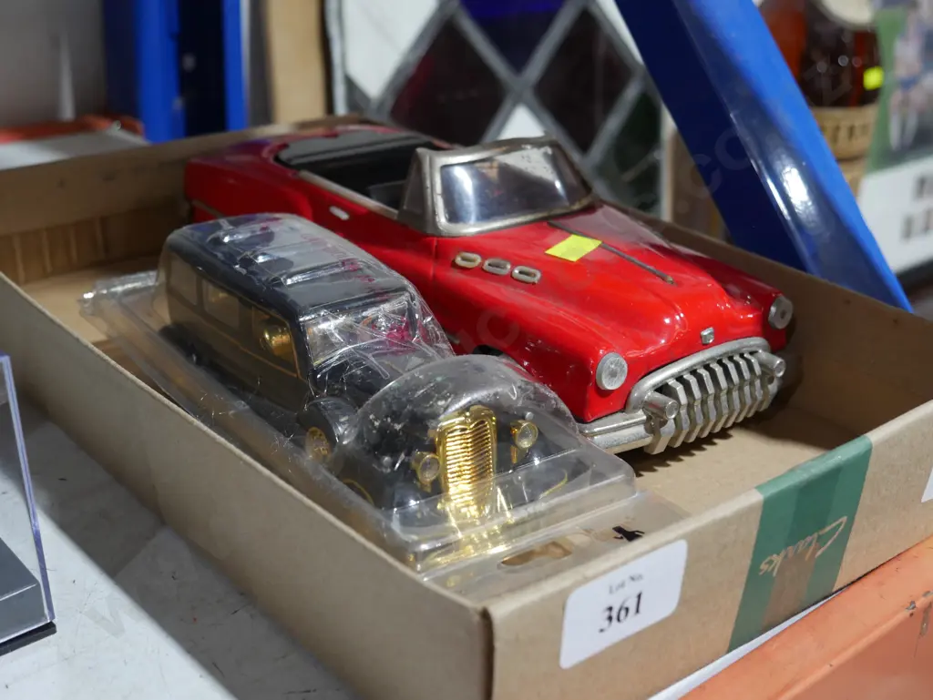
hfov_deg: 39.6
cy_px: 350
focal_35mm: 48
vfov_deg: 30.3
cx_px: 466
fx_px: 1294
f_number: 5.2
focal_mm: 24
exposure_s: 1/60
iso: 800
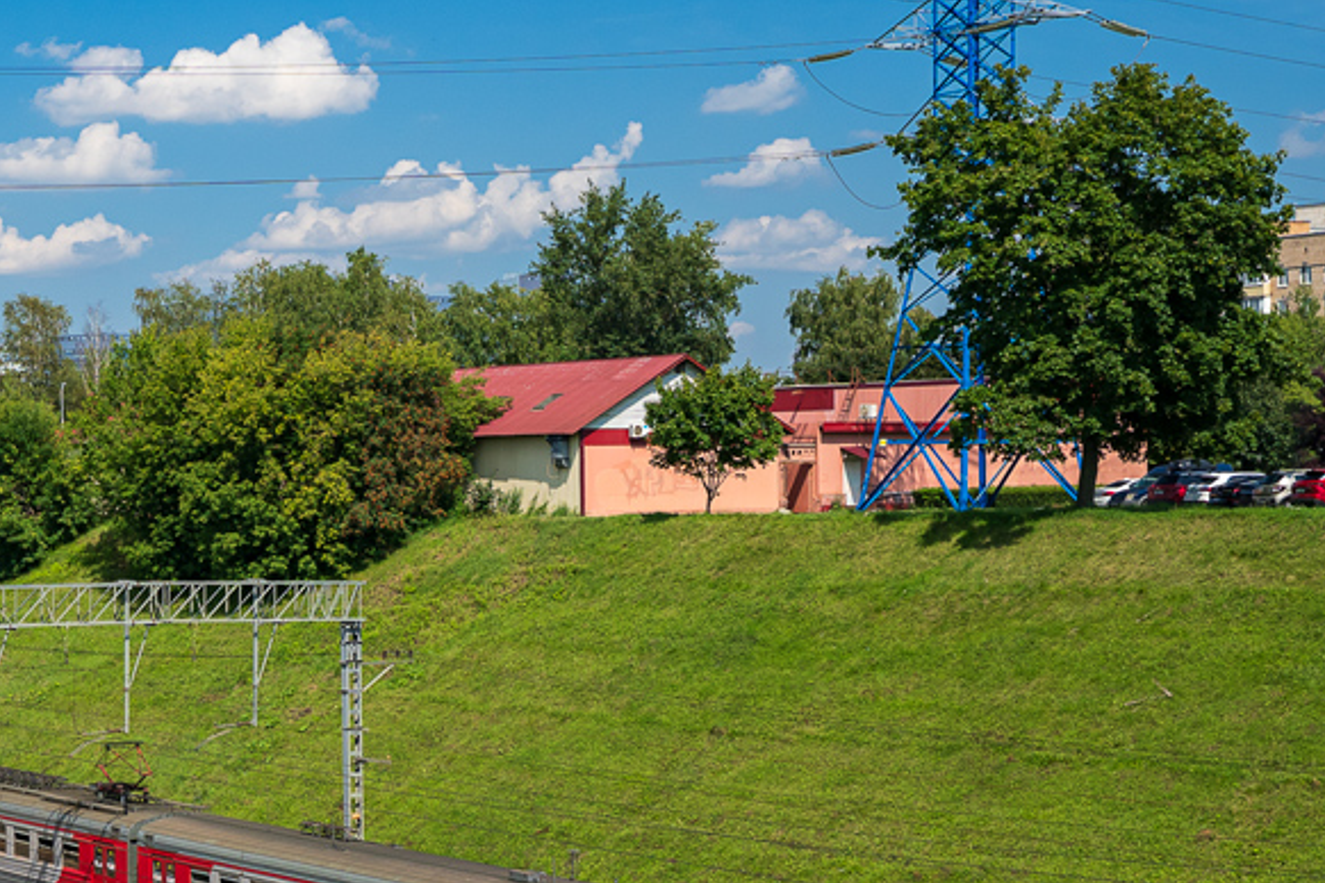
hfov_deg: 24.6
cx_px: -118
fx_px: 2834
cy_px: 511
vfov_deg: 17.7
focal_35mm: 77
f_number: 6.3
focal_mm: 35
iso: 320
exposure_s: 1/640
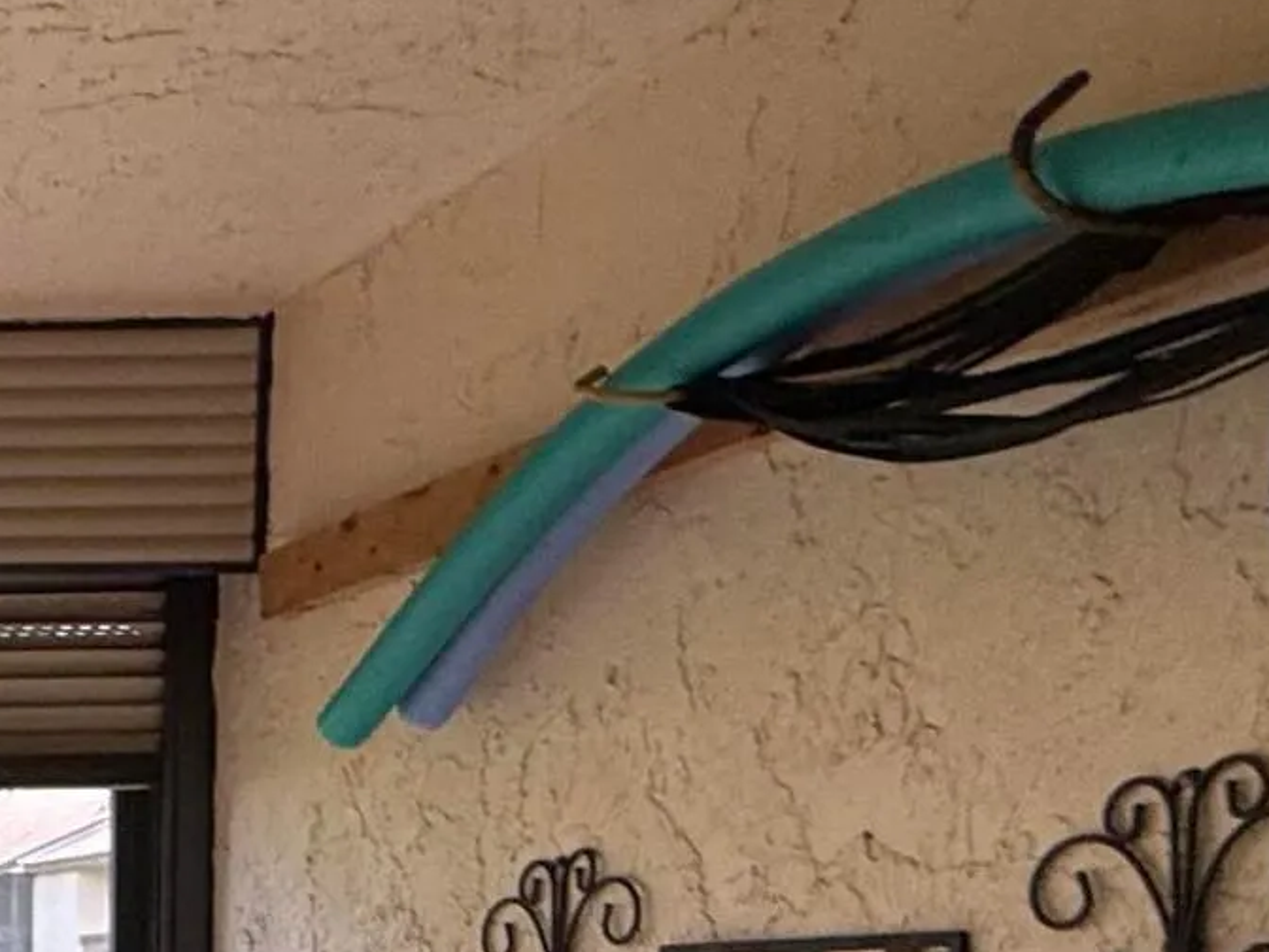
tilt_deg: -2.8
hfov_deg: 22.4
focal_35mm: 60
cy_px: 1135
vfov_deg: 22.5
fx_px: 2200
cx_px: -899
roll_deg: +0.3
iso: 40
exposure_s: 1/103
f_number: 2.2
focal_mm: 2.22
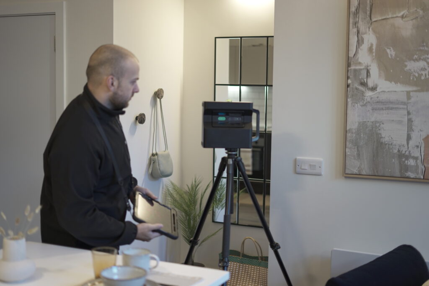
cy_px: 143
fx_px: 596
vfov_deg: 27.0
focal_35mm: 50
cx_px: 214
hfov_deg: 39.6
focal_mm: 50
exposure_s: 1/100
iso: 320
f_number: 1.8
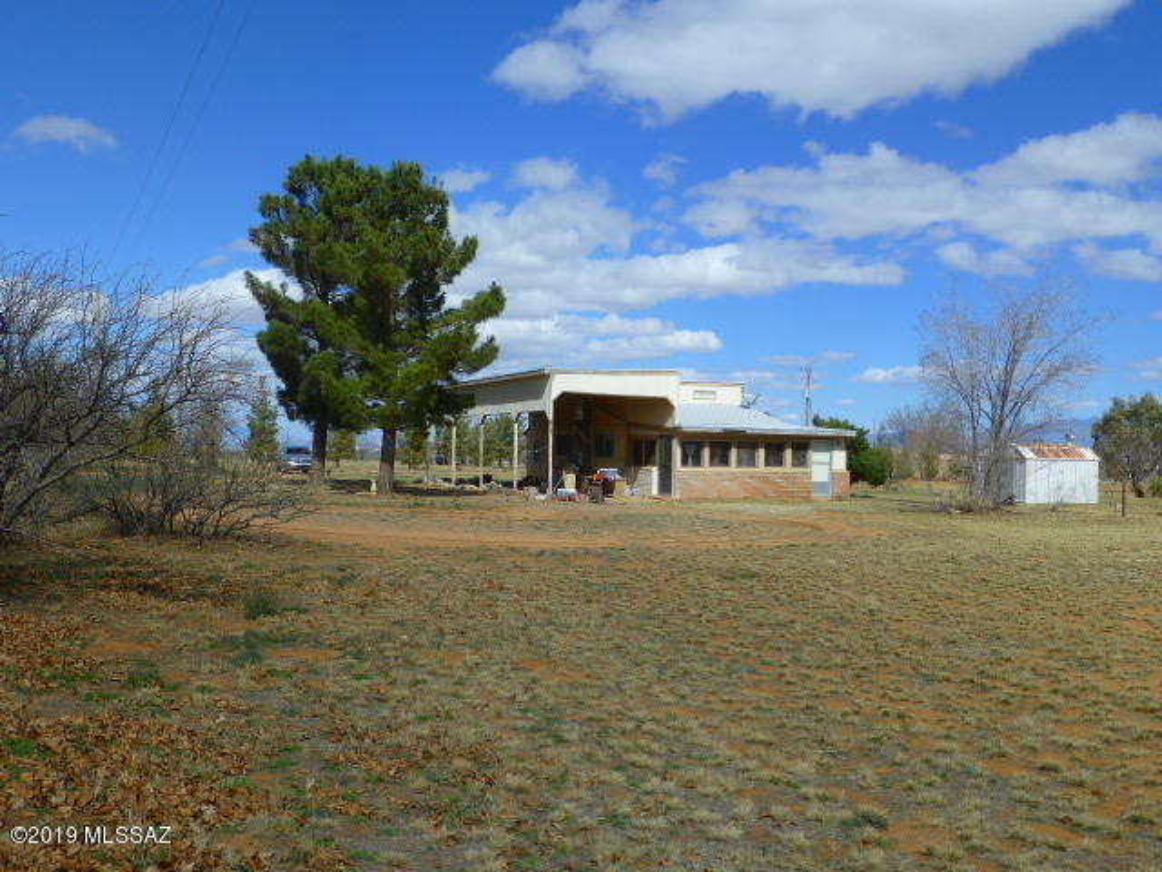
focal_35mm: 34
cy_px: 436
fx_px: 1141
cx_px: 581
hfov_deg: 54.0
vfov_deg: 41.8
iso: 100
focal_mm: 6.1
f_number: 3.7
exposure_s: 1/1600
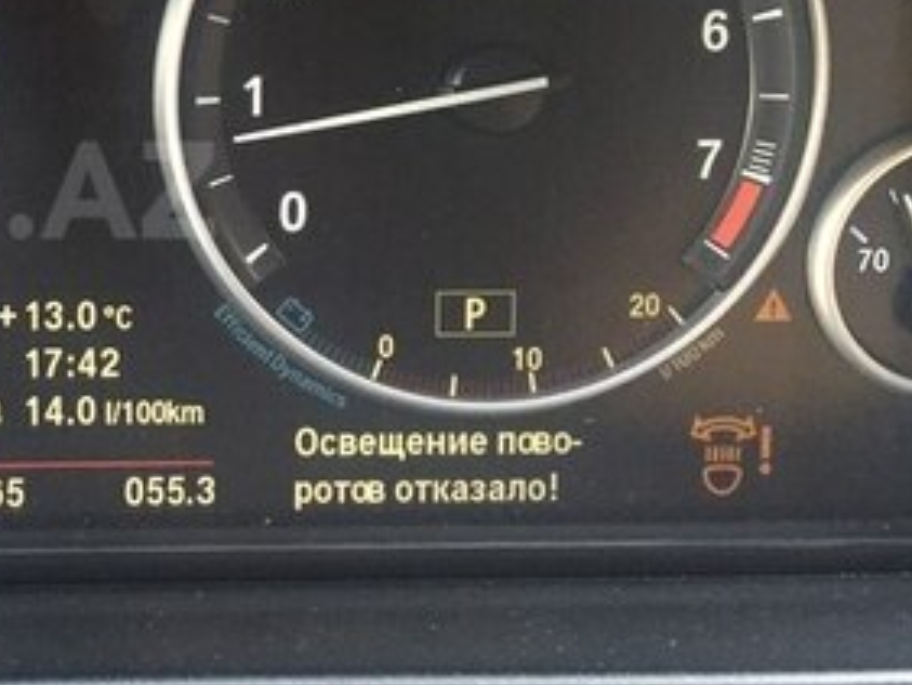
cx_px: -117
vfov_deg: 21.5
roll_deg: +0.5
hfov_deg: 26.1
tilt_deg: -23.5
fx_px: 1792
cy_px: 190
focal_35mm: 68
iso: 160
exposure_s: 1/33
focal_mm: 4.15
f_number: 2.2
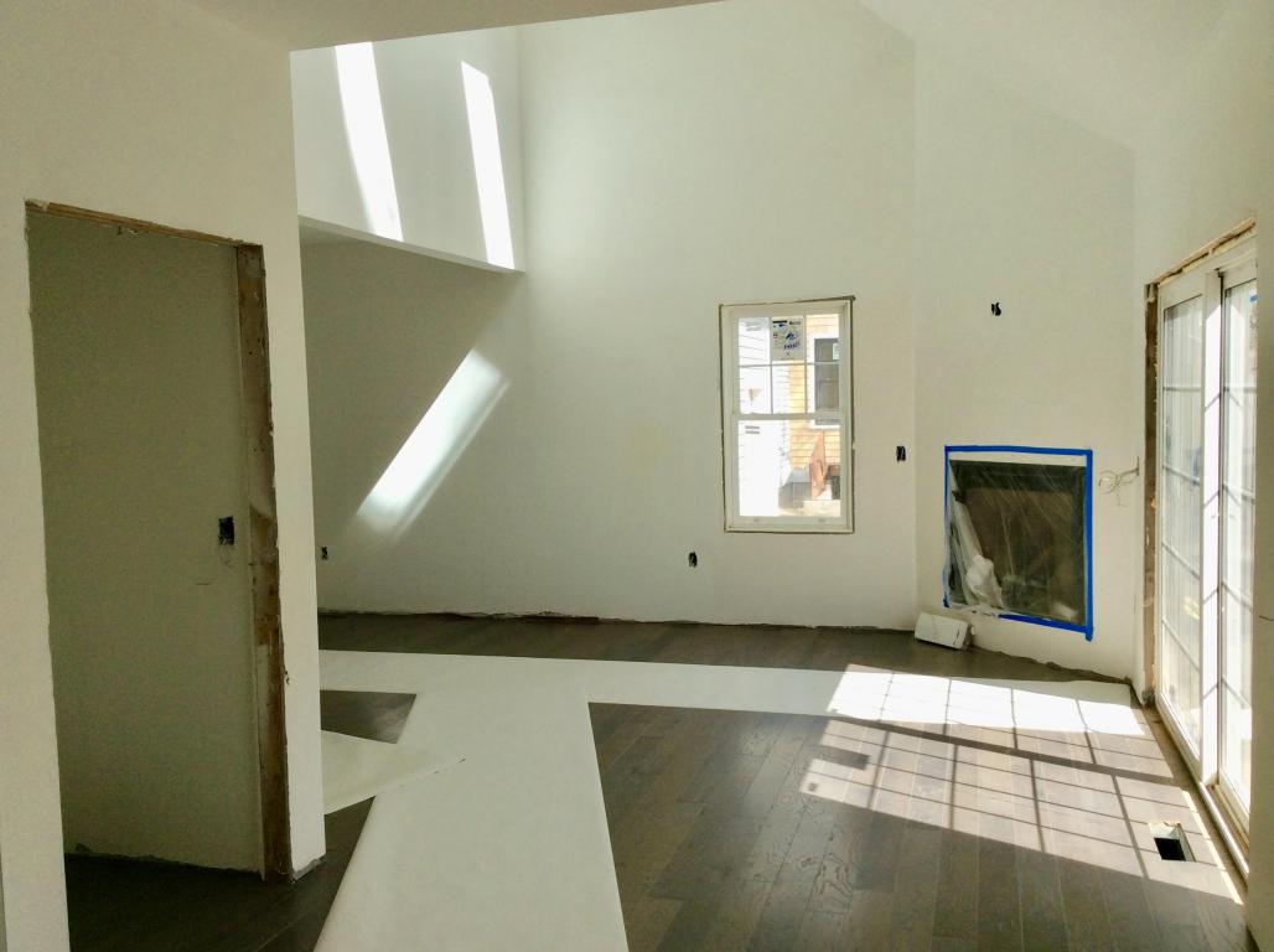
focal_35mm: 32
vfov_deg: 44.1
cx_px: 637
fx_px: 1176
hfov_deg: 56.9
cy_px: 476
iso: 32
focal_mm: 3.3
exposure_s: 1/408
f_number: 2.4
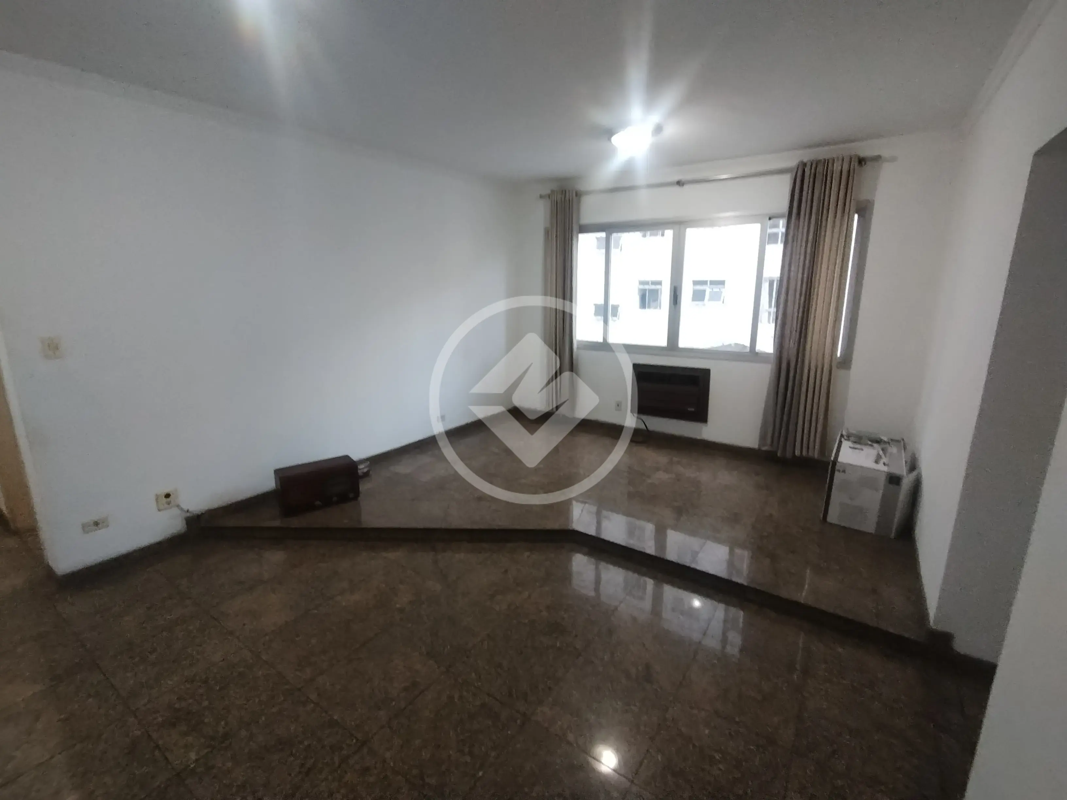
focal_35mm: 16
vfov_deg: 78.1
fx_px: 493
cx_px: 534
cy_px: 400
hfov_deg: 94.5
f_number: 2.2
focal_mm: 1.66
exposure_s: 1/30
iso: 850
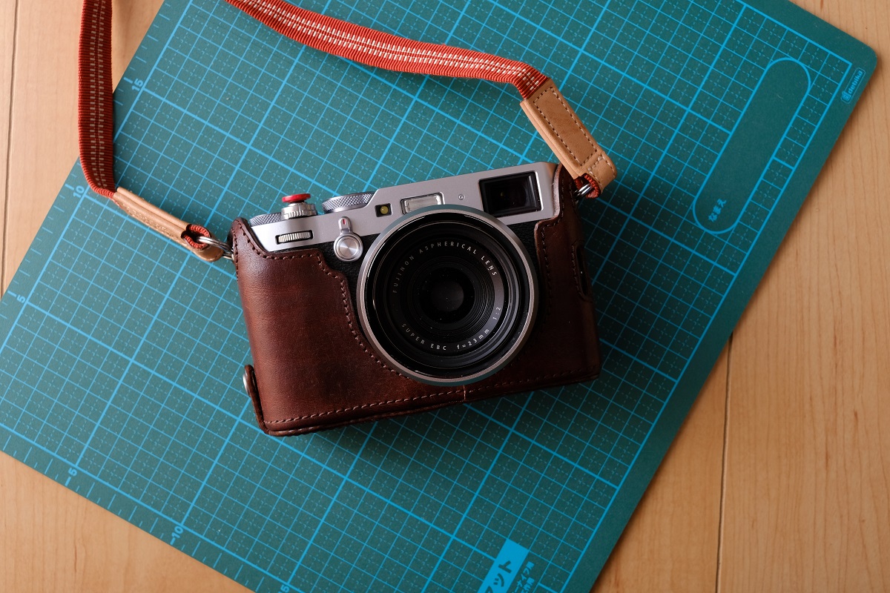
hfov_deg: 47.4
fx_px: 1014
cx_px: 445
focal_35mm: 41
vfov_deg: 32.6
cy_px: 296
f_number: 8
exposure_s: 1/250
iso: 200
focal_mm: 27
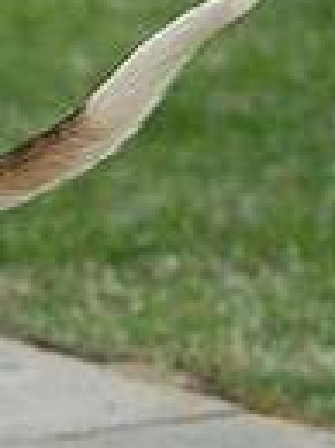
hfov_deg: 2.8
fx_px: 6784
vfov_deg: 3.8
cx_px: -601
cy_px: 432
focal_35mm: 524
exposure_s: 1/1000
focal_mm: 122
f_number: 4.5
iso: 250
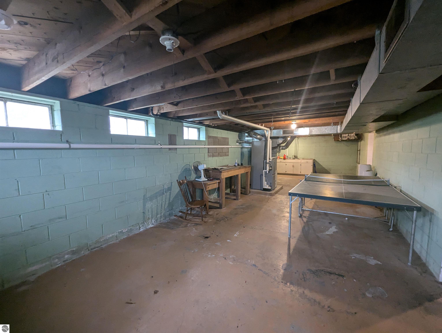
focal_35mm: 13
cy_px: 166
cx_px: 221
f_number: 2.2
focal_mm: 1.95
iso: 158
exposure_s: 1/24
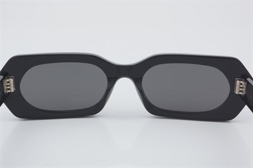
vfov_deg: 16.5
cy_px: 84
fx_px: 579
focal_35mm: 82
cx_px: 126
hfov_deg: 24.6
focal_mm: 55
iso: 100
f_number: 32
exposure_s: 1/3
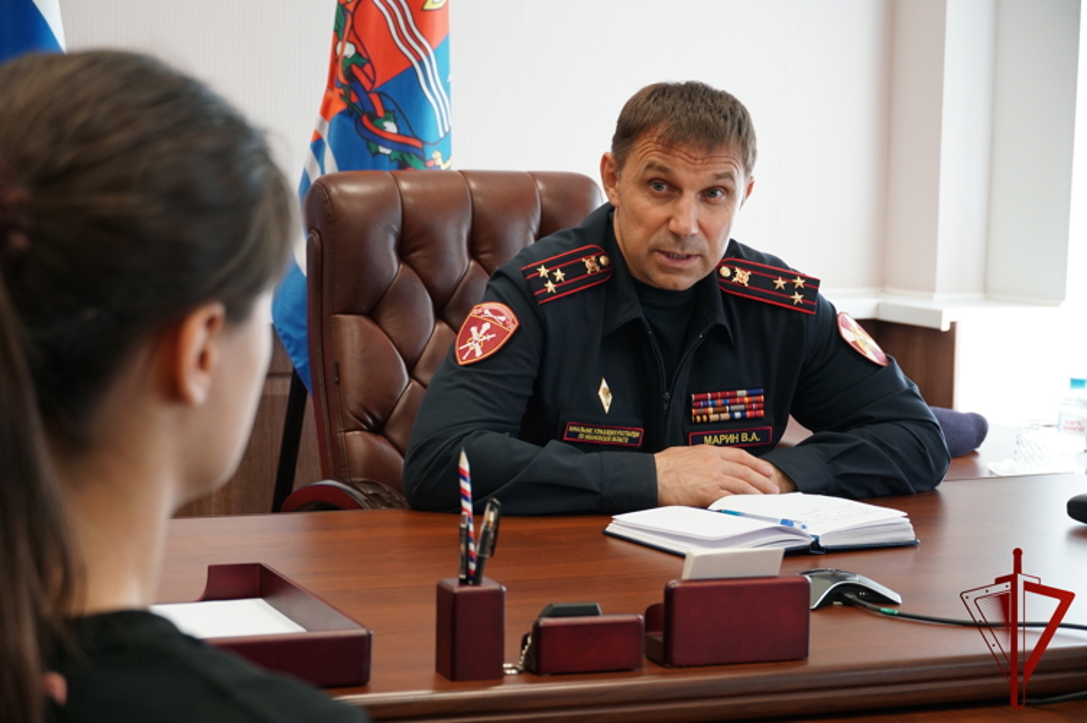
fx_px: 2217
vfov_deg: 18.5
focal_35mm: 74
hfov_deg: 27.5
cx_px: 544
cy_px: 362
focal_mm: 49
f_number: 5
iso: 800
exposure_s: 1/80
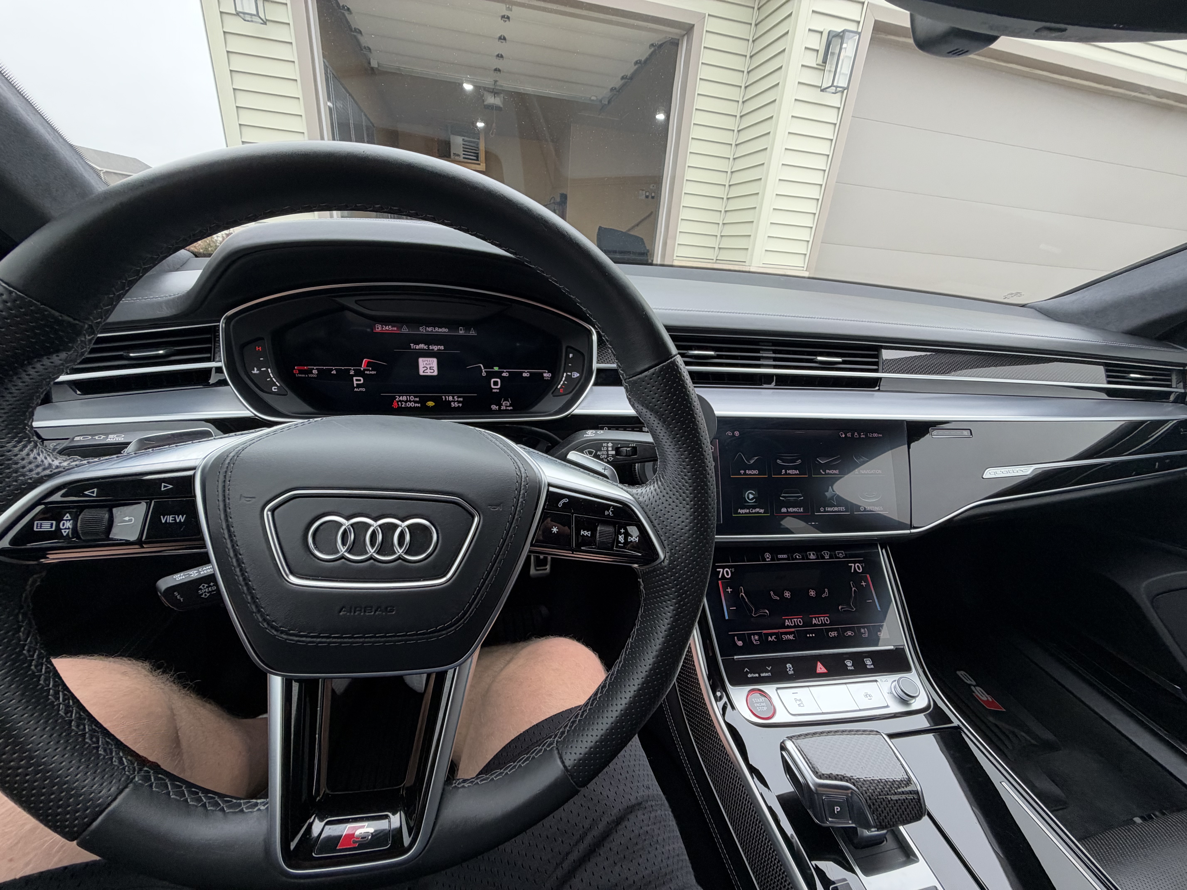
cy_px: 445
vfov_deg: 85.7
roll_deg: -4.7
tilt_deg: -22.6
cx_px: 594
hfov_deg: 102.1
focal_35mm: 14
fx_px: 480
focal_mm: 2.22
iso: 160
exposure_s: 1/121
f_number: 2.2
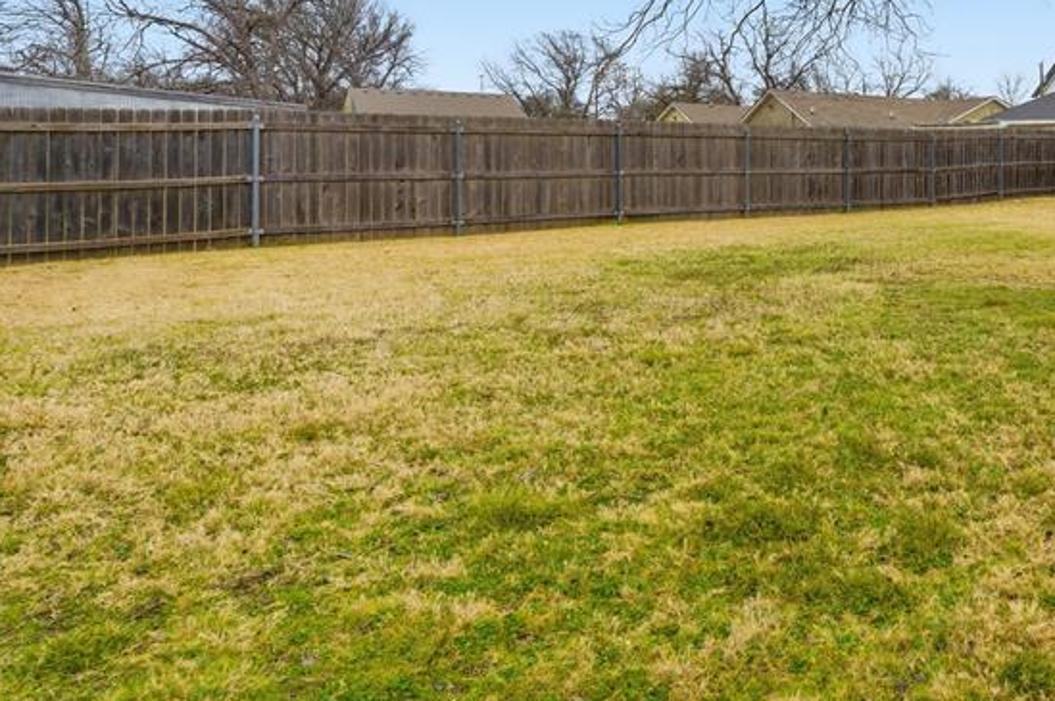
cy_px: 146
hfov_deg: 57.1
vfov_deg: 44.2
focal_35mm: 28
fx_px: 820
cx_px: 936
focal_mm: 15
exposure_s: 1/2500
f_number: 8
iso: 125
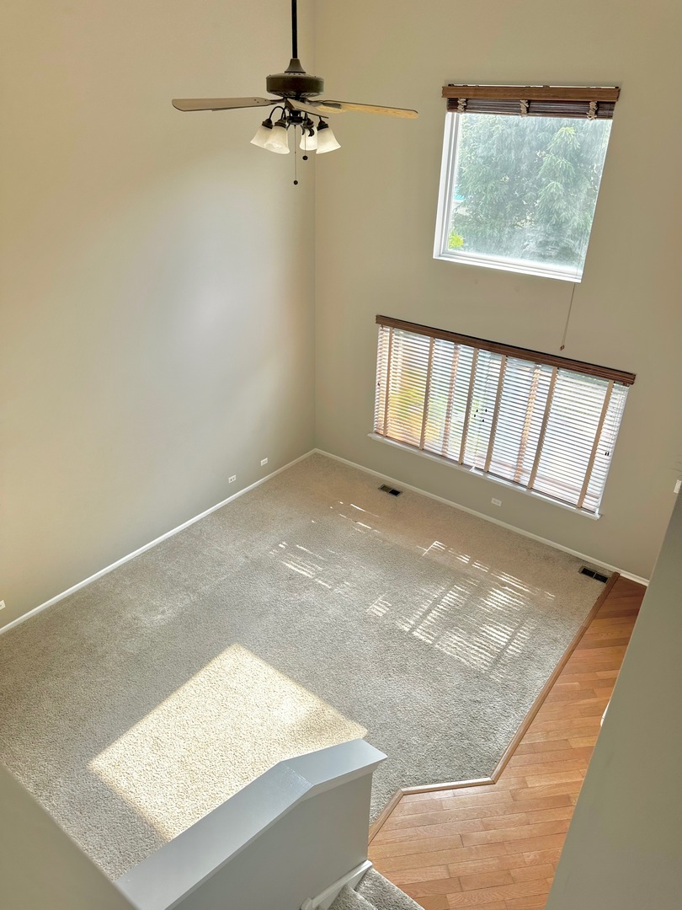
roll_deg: +0.1
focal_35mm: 24
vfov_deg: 71.6
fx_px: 630
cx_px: 341
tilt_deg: -25.8
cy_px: 455
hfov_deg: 56.8
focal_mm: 6.86
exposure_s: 1/305
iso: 80
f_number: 1.78
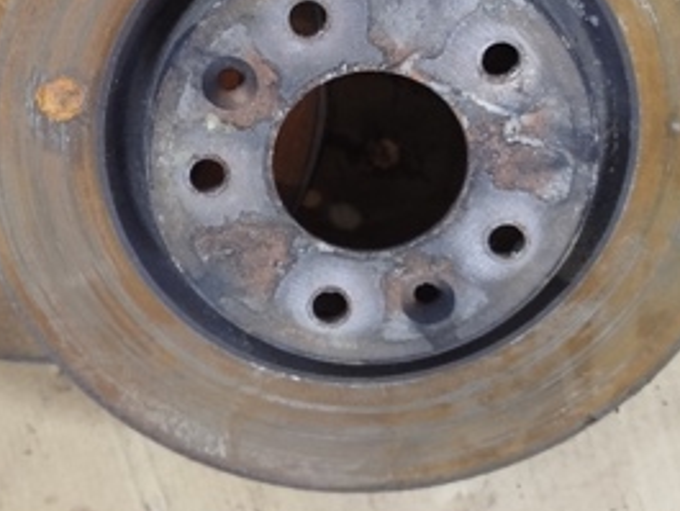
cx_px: 205
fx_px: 1140
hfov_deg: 32.8
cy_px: 56
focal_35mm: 58
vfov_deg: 24.6
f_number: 1.7
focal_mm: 5.31
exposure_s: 1/25
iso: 500
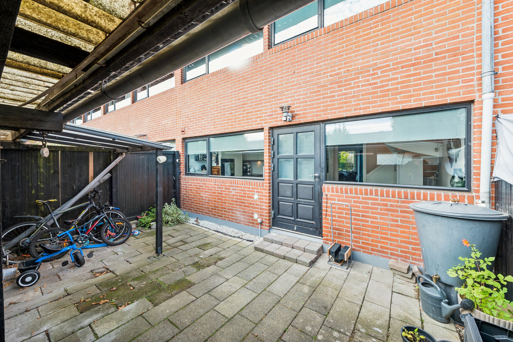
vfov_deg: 81.2
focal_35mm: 14
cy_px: 171
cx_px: 256
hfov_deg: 104.3
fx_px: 199
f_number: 10
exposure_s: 1/50
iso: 250
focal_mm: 14
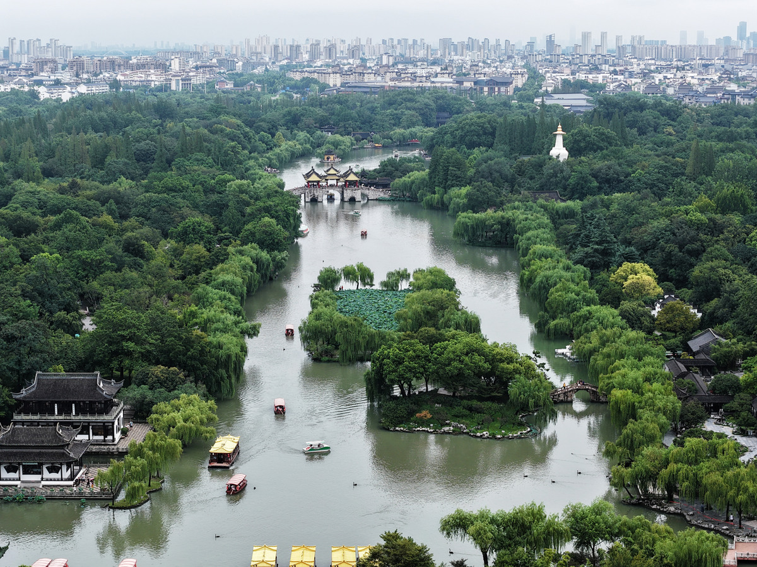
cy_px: 284
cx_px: 378
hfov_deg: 27.8
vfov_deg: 21.0
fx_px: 1531
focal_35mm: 70
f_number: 2.8
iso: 125
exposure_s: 1/1000
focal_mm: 19.35
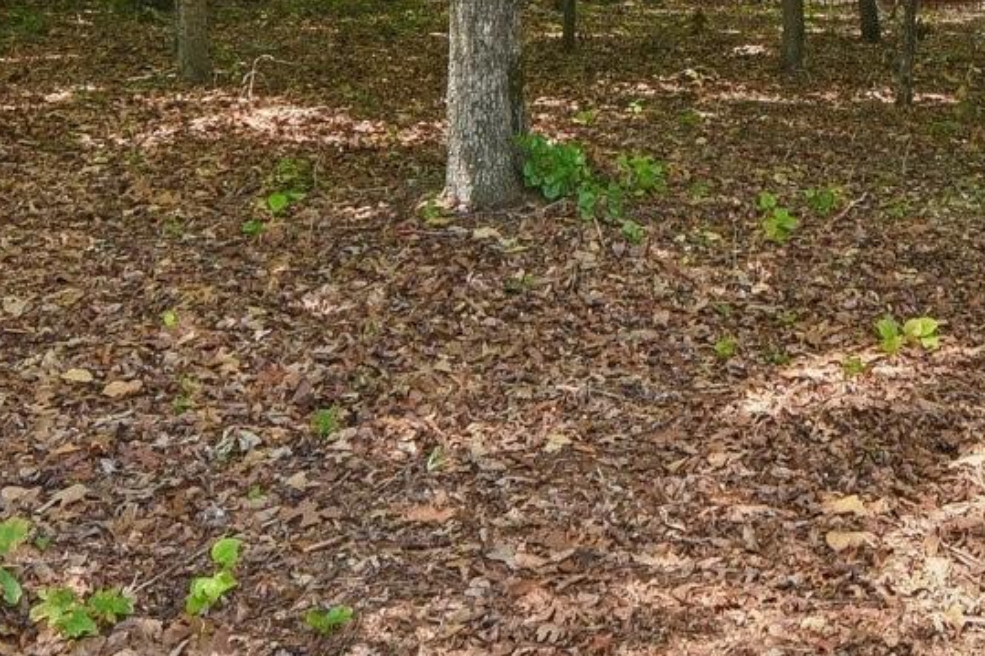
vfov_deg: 21.7
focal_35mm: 57
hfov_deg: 33.5
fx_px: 1559
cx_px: 855
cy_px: -173
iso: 200
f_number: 8
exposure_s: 1/60
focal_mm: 15
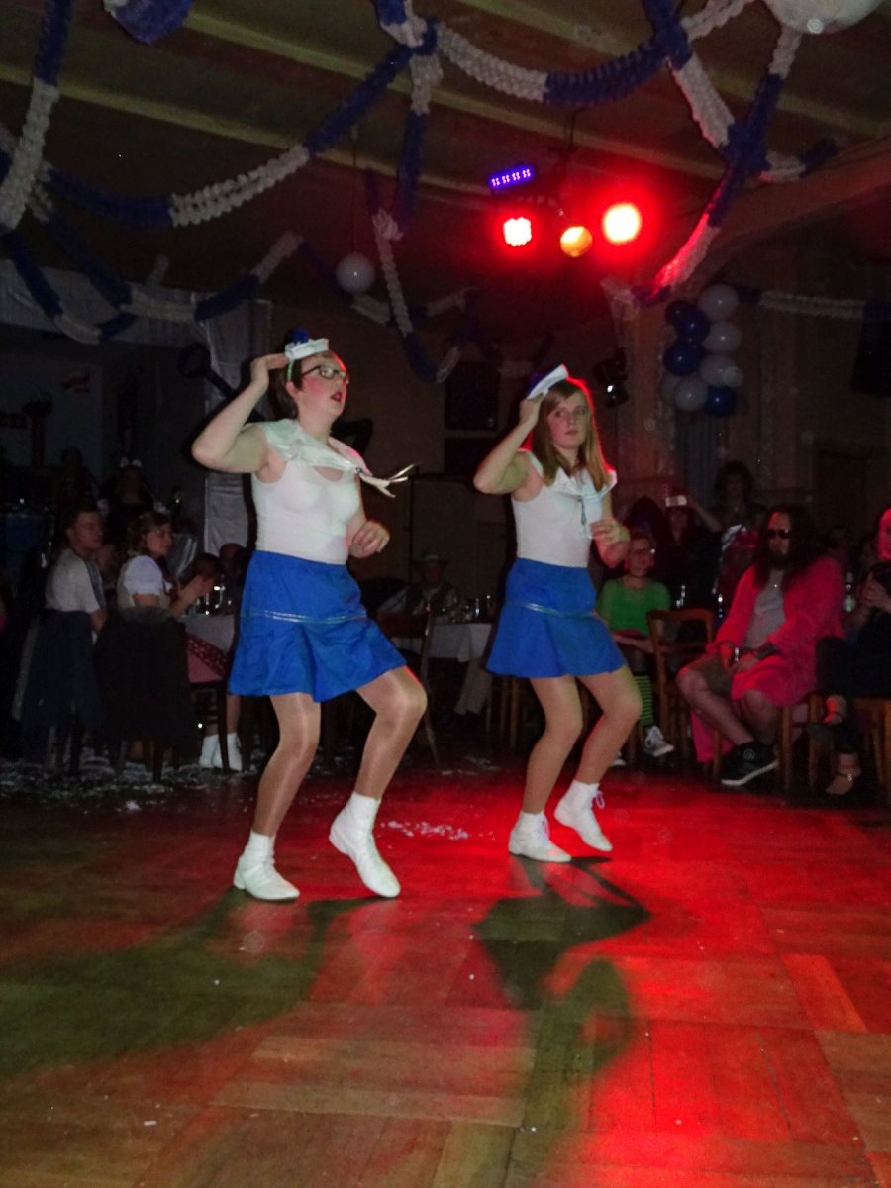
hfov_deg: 44.2
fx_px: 1098
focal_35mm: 32
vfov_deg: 56.8
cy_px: 594
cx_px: 446
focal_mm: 5.43
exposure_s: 1/200
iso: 800
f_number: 4
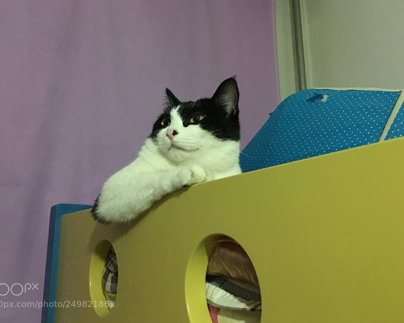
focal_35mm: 31
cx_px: 191
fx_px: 371
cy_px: 160
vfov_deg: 47.1
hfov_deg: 57.1
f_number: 2.2
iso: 125
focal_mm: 4.15
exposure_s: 1/4
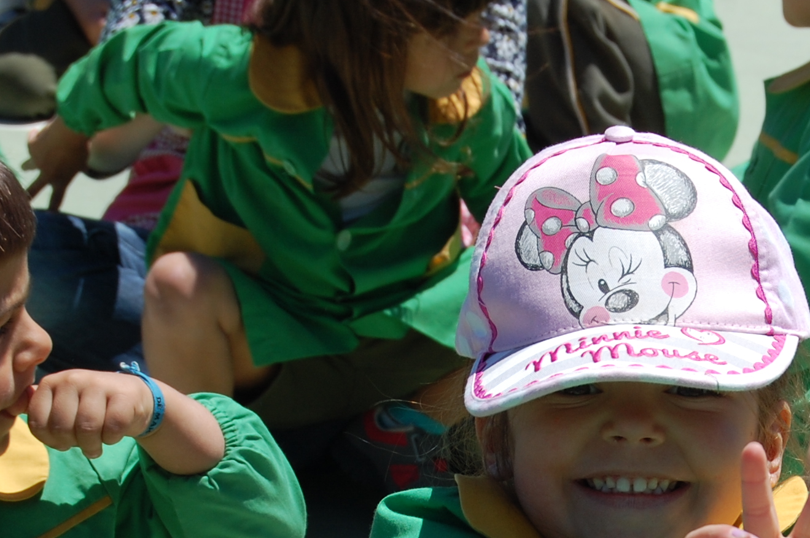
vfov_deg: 7.2
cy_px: 600
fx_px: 4229
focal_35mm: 188
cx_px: 612
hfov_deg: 10.9
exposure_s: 1/400
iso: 200
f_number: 10
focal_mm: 55
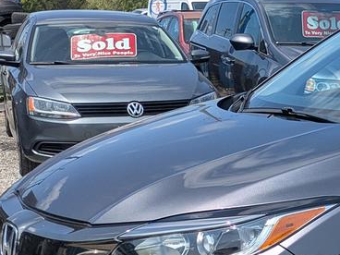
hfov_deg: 20.0
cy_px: 180
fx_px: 855
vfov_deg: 16.9
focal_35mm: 87
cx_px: 480
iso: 41
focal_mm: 5.43
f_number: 1.89
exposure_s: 1/2370
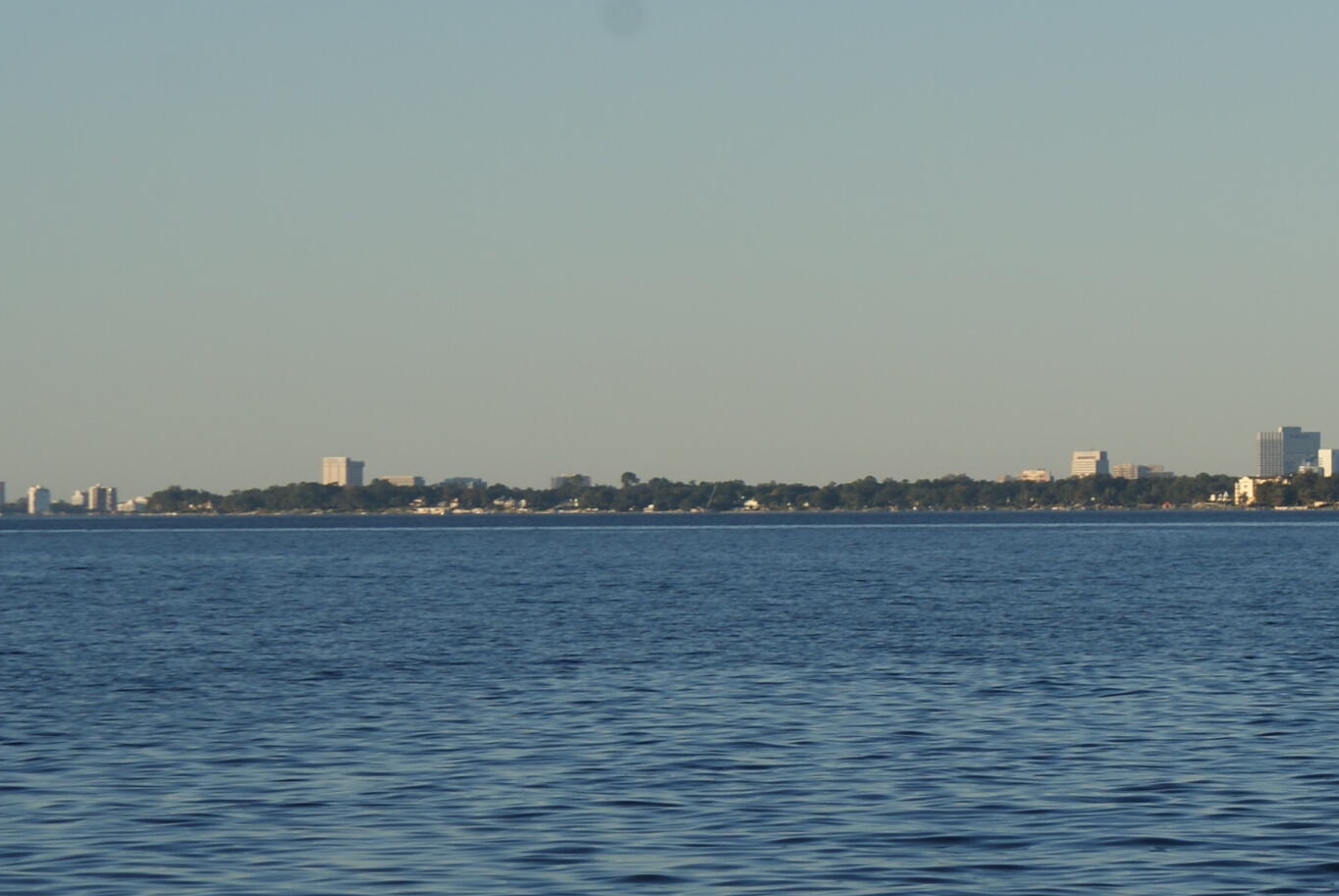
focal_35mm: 231
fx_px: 8602
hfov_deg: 8.8
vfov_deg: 6.0
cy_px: 506
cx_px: 1402
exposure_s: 1/160
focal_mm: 70
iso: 100
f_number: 10
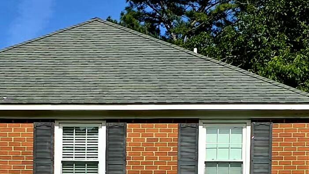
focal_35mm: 69
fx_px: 565
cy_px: 290
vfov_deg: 15.6
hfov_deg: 30.2
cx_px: 92
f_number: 1.7
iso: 80
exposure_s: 1/10000
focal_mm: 6.3
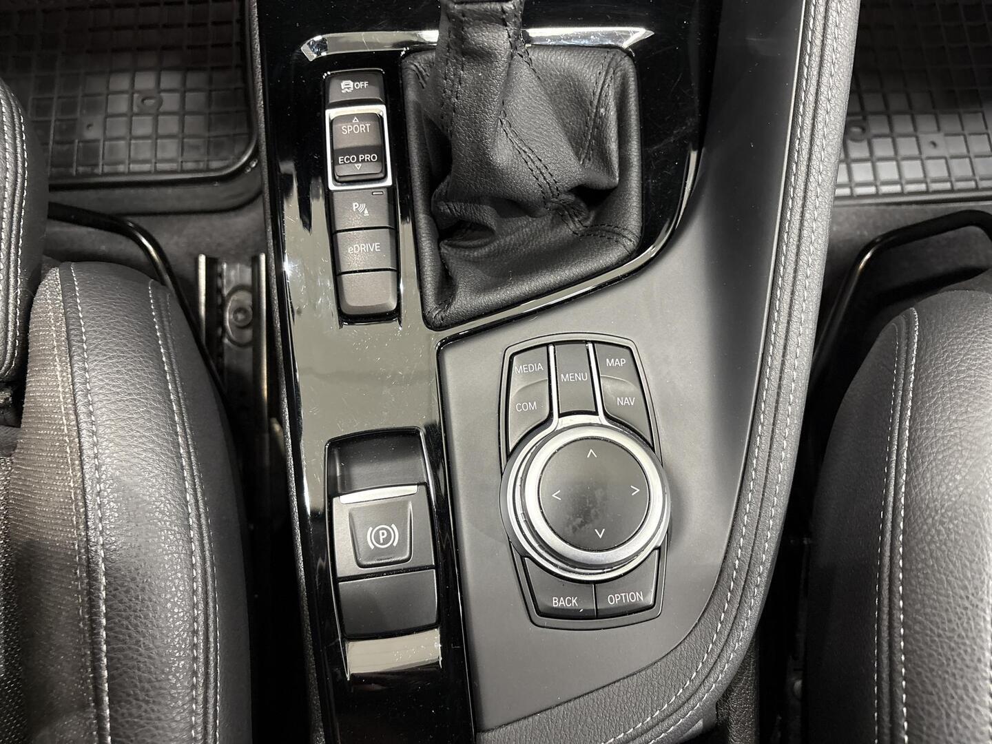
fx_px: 745
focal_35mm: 26
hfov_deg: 67.3
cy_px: 372
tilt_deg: -82.8
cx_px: 496
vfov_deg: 53.1
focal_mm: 5.96
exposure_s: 1/34
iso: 500
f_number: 1.6
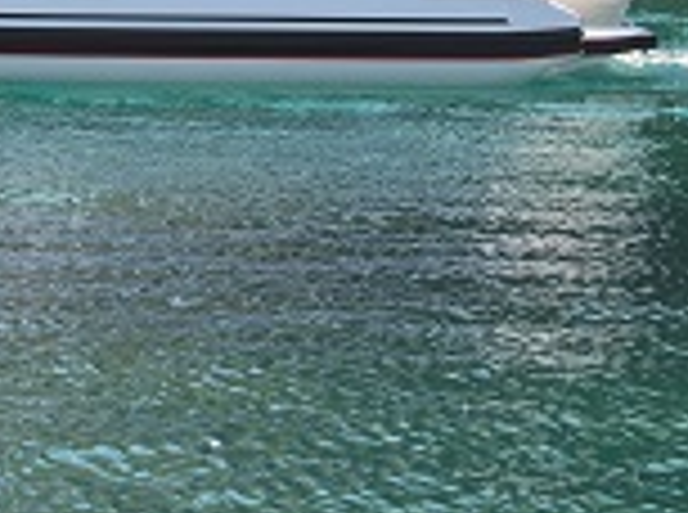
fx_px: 3827
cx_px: -130
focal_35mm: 193
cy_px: -160
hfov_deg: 10.1
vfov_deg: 7.6
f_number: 5
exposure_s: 1/640
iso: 200
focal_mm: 32
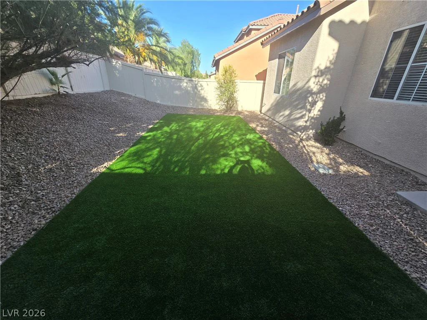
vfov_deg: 89.9
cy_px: 160
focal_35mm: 13
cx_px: 214
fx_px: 160
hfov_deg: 106.2
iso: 50
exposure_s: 1/511
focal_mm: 2.2
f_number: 2.2
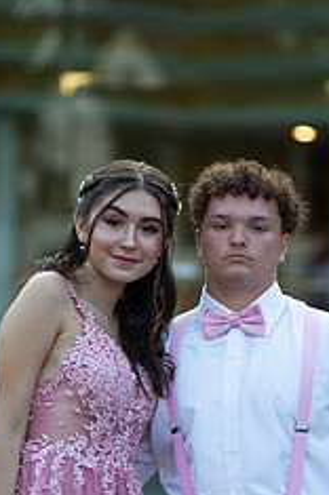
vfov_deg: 12.5
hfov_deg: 8.4
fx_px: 2241
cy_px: 436
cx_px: 189
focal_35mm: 163
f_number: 2
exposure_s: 1/1000
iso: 250
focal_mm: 85
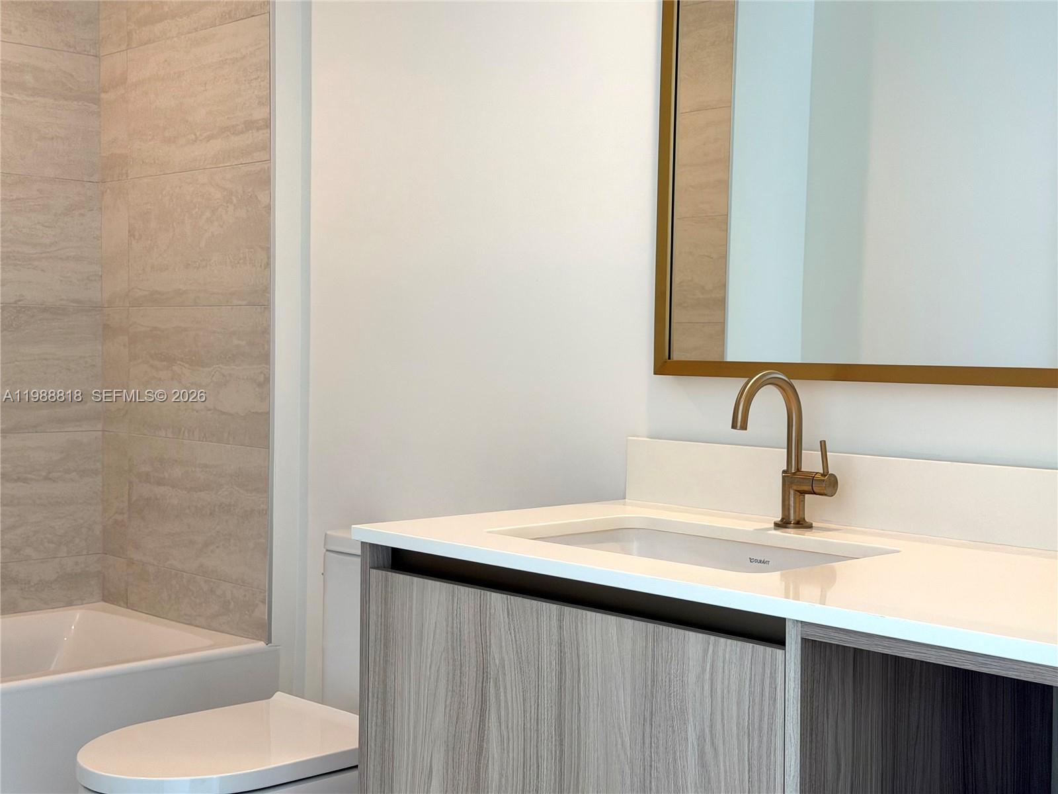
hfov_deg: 39.7
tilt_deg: -3.0
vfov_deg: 30.3
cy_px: 397
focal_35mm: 48
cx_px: 529
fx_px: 1467
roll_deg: -0.2
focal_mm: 6.76
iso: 80
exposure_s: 1/120
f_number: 1.78
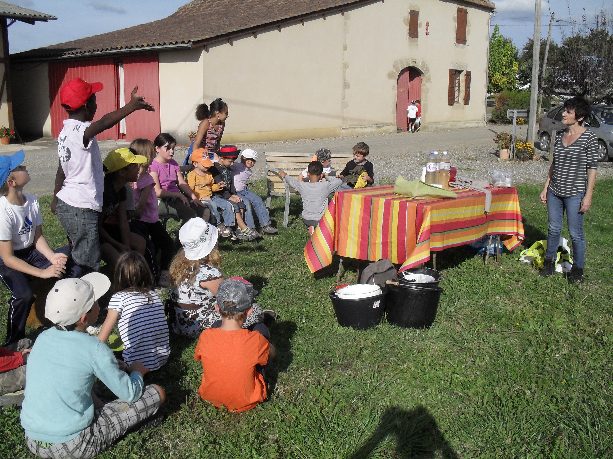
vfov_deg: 40.7
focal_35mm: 35
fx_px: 620
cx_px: 306
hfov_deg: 52.6
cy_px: 230
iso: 100
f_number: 8.4
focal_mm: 6.3
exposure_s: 1/350
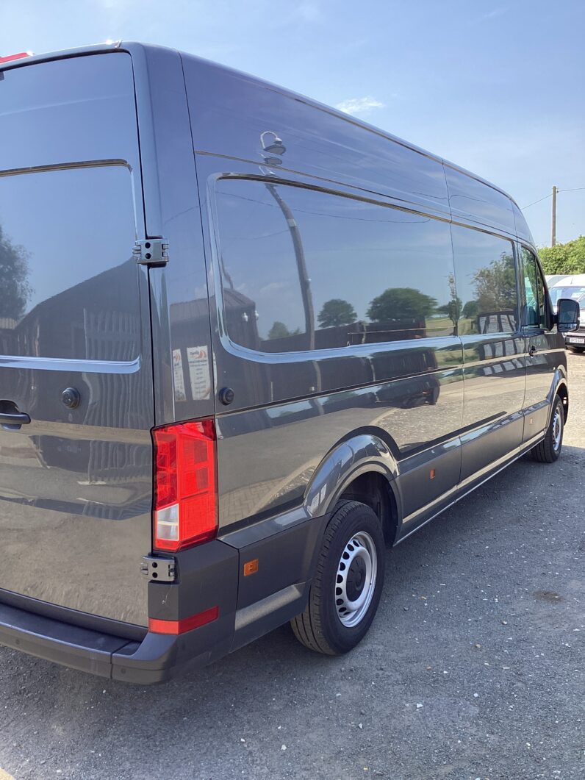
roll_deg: +0.8
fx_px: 698
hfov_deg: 45.5
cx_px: 292
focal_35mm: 31
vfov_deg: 58.3
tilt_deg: -7.1
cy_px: 390
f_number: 2.4
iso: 25
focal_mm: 3.3
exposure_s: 1/275
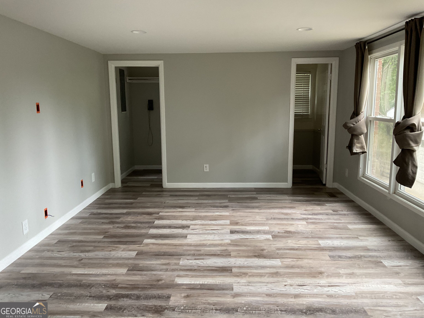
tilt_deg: -9.2
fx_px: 355
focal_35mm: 29
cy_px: 159
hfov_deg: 61.7
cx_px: 212
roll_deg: -0.7
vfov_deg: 48.2
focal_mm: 3
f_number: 1.8
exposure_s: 1/60
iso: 100
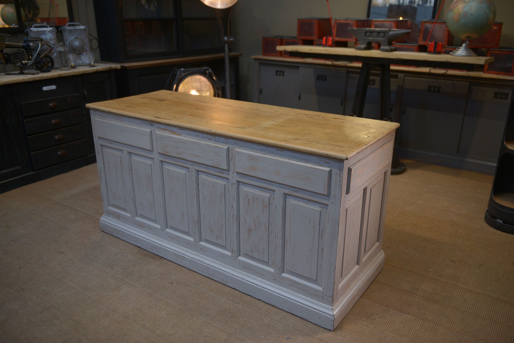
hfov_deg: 60.3
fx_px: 443
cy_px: 172
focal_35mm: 31
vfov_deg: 42.4
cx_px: 257
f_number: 2.8
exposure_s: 1/50
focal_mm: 31
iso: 320
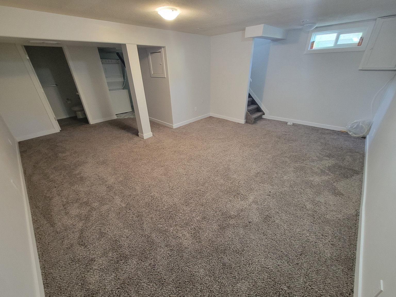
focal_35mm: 13
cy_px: 148
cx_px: 198
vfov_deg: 89.9
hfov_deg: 106.2
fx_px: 149
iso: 500
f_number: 2.2
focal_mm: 2.2
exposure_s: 1/30
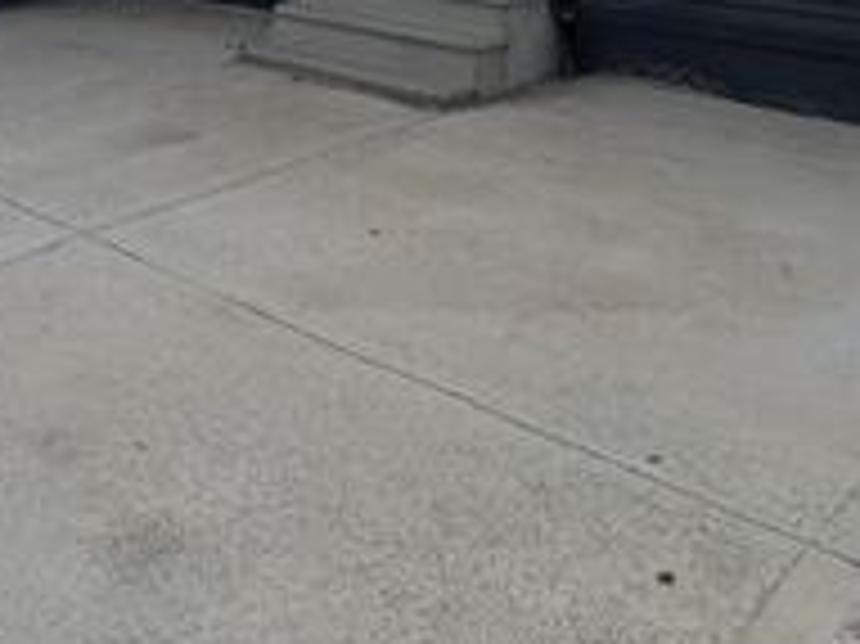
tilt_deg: +6.1
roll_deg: +0.7
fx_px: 1167
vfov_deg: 24.4
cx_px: 5
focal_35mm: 47
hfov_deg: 36.5
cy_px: -311
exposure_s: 1/121
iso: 125
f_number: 2.2
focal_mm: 2.22
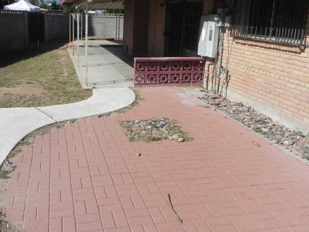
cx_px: 104
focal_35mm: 35
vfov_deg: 40.4
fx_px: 312
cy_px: 87
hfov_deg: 51.7
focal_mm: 4.6
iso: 160
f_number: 8
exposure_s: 1/531
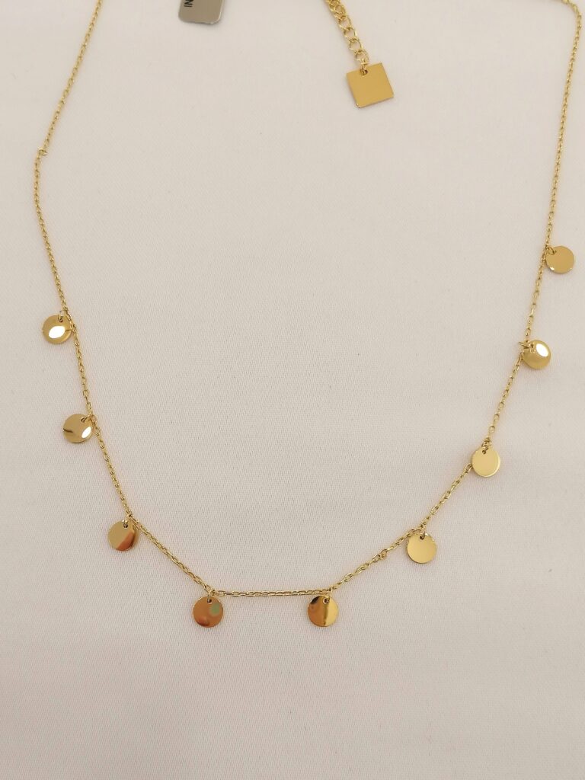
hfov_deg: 32.9
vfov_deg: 42.9
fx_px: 991
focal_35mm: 44
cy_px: 390
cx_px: 292
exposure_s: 1/50
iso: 100
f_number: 1.8
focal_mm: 4.75
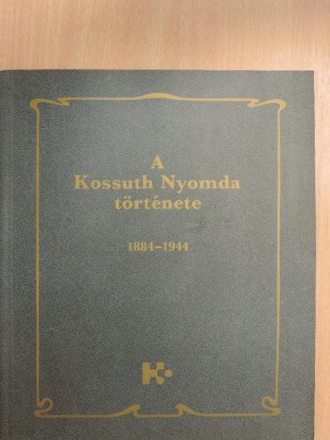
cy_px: 220
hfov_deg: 30.9
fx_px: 597
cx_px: 165
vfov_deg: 40.4
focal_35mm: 47
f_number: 4.4
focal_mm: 8.3
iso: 500
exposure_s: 1/13
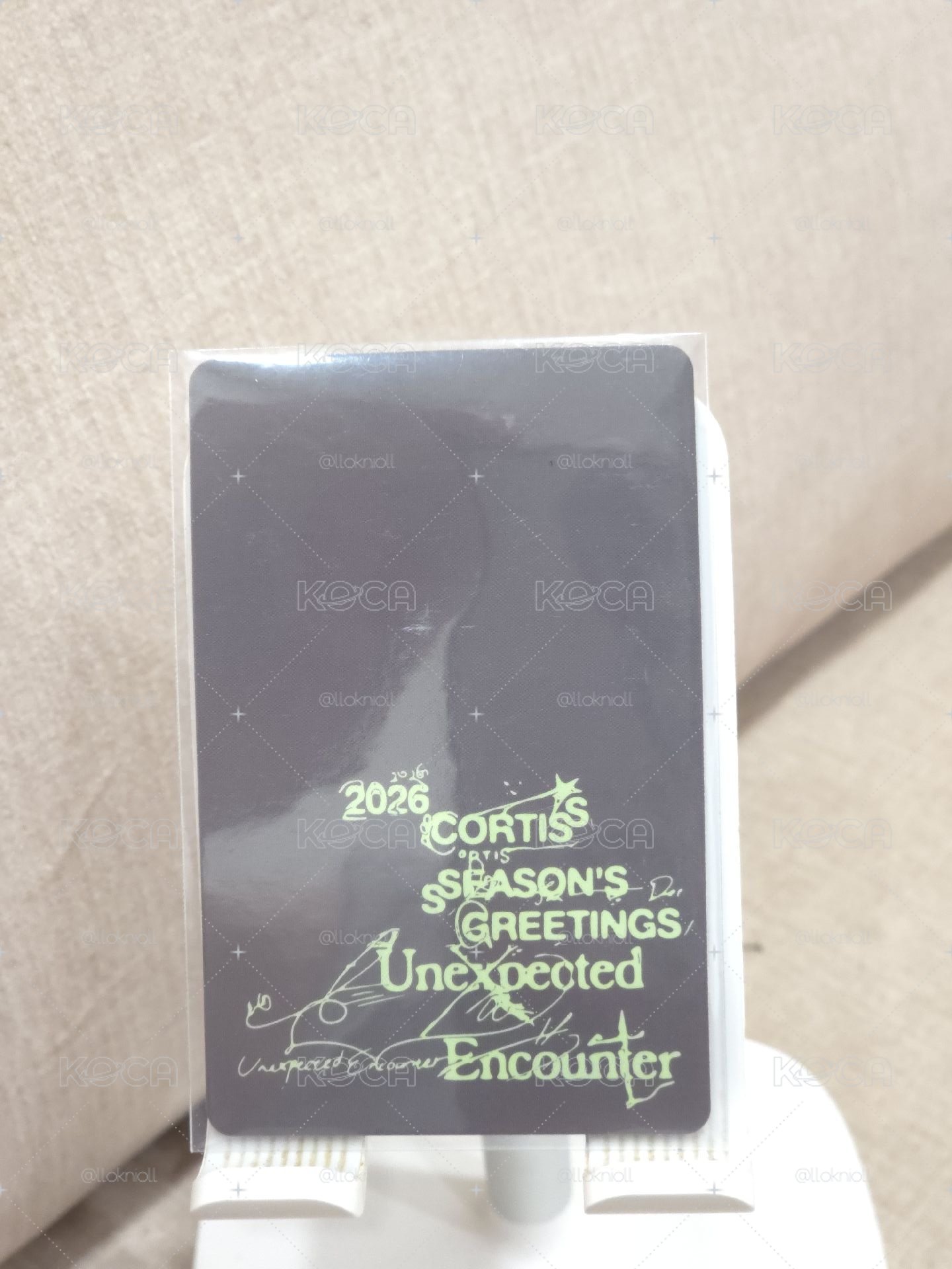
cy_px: 634
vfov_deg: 28.2
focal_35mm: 69
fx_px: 2530
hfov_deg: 21.3
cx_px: 476
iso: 250
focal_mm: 7
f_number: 2.4
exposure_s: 1/30
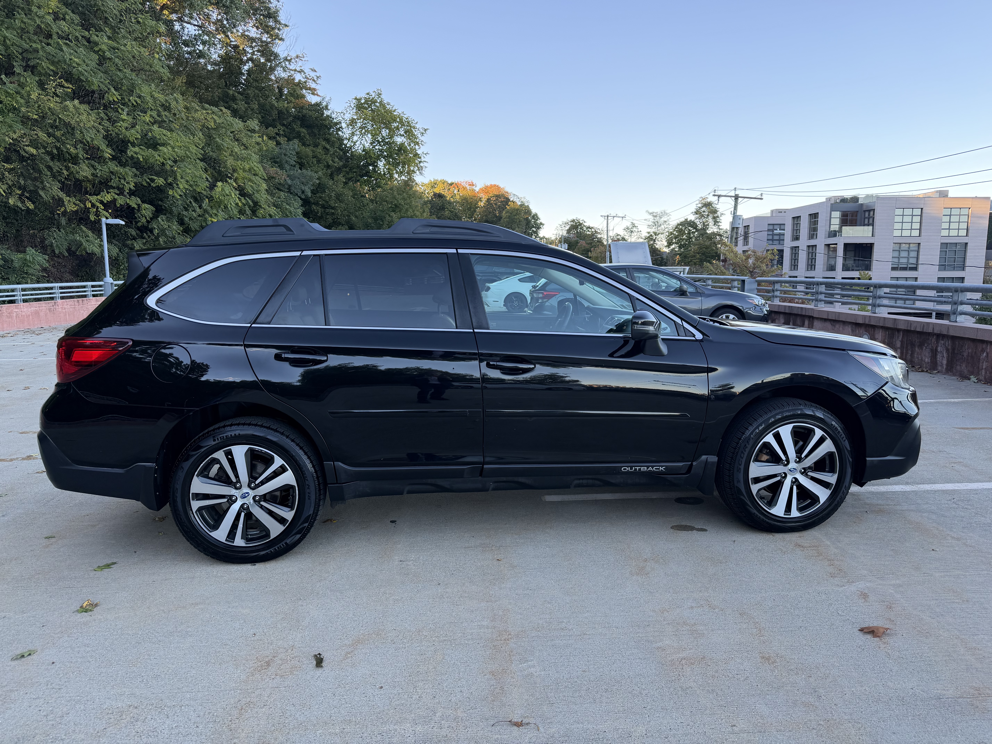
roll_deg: +0.7
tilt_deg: -8.2
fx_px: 688
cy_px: 372
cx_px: 496
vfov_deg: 56.8
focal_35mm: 24
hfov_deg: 71.6
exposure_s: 1/263
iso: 64
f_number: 1.78
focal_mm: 6.76
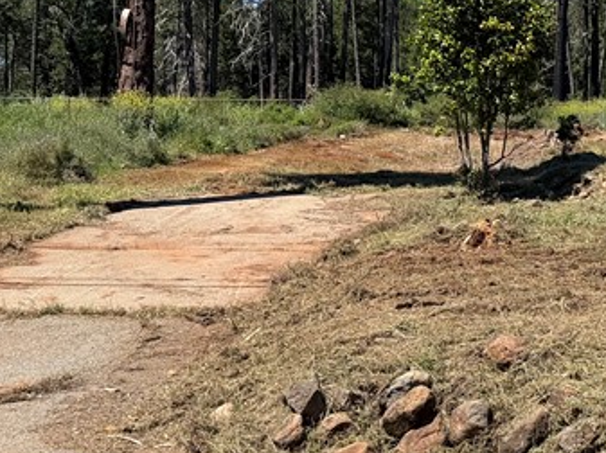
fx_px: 1277
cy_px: 67
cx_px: 795
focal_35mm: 73
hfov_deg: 23.5
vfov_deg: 19.8
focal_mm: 6.76
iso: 80
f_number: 1.78
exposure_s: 1/3279
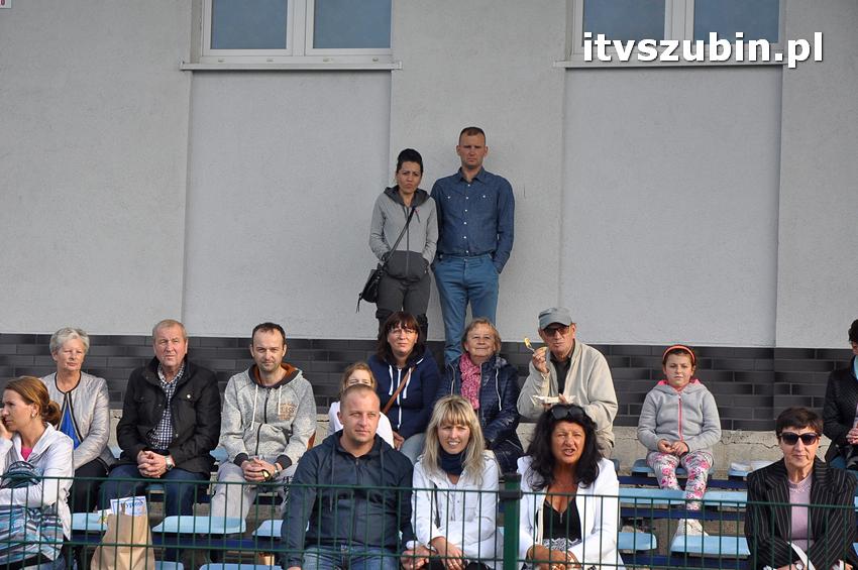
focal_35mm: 105
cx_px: 429
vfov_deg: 13.0
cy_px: 285
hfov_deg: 19.5
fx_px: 2500
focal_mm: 70
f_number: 6.3
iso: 640
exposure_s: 1/640
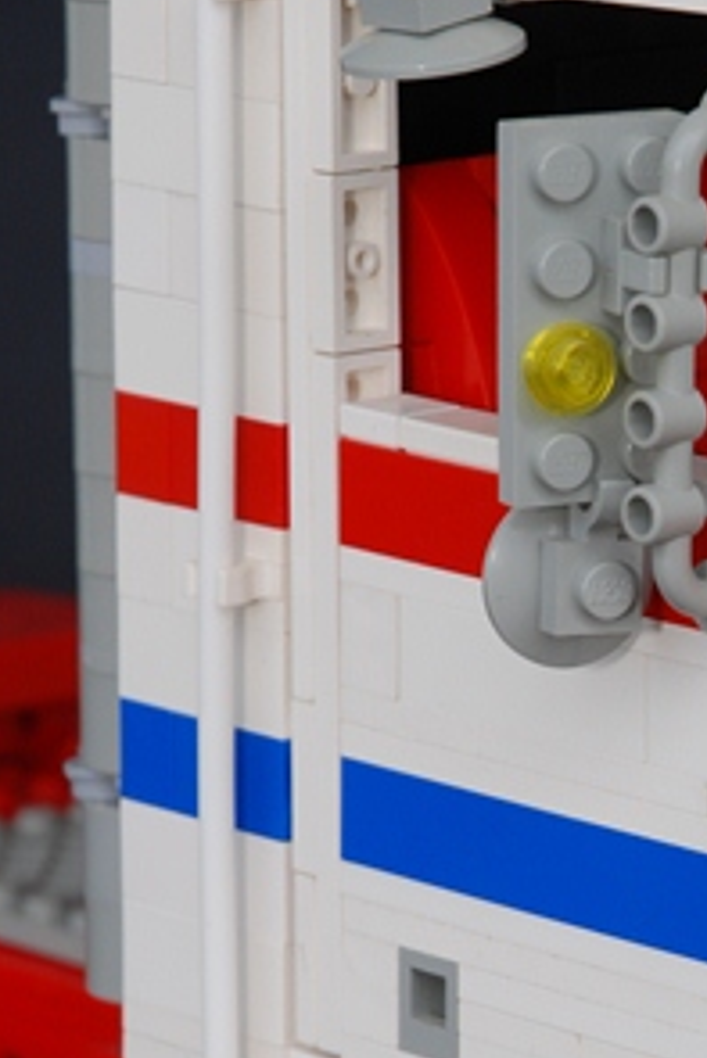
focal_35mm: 285
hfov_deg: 4.8
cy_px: 832
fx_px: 8385
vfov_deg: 7.2
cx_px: 858
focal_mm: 70
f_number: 9.5
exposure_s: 1/200
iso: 200
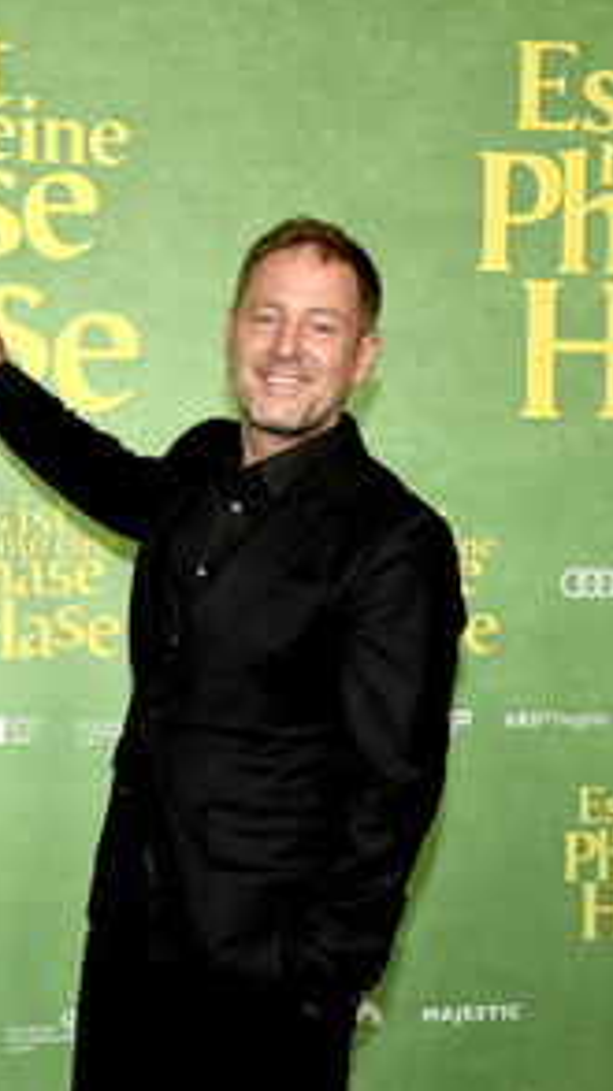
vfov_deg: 34.4
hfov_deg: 19.4
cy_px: 538
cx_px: 95
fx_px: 1766
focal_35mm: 61
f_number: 6.3
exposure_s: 1/125
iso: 500
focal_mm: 38
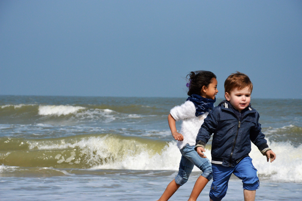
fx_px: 1320
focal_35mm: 158
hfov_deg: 13.1
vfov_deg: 8.7
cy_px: 100
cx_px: 151
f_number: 9
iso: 800
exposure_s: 1/4000
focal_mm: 105
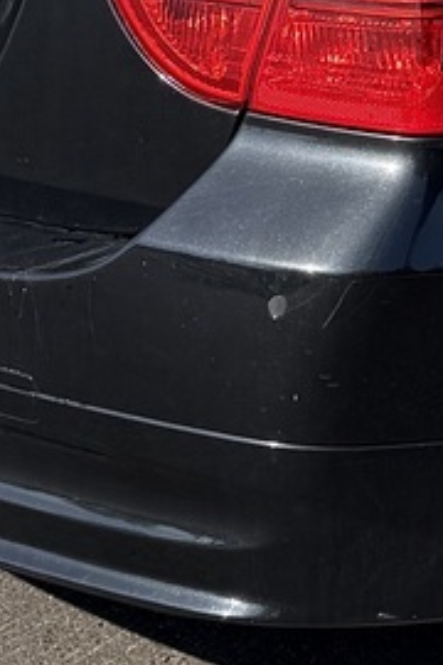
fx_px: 2732
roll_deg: -0.9
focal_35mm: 148
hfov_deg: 8.9
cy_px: -313
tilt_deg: -5.7
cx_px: 765
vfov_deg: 13.2
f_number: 1.78
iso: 80
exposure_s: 1/3759
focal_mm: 6.76
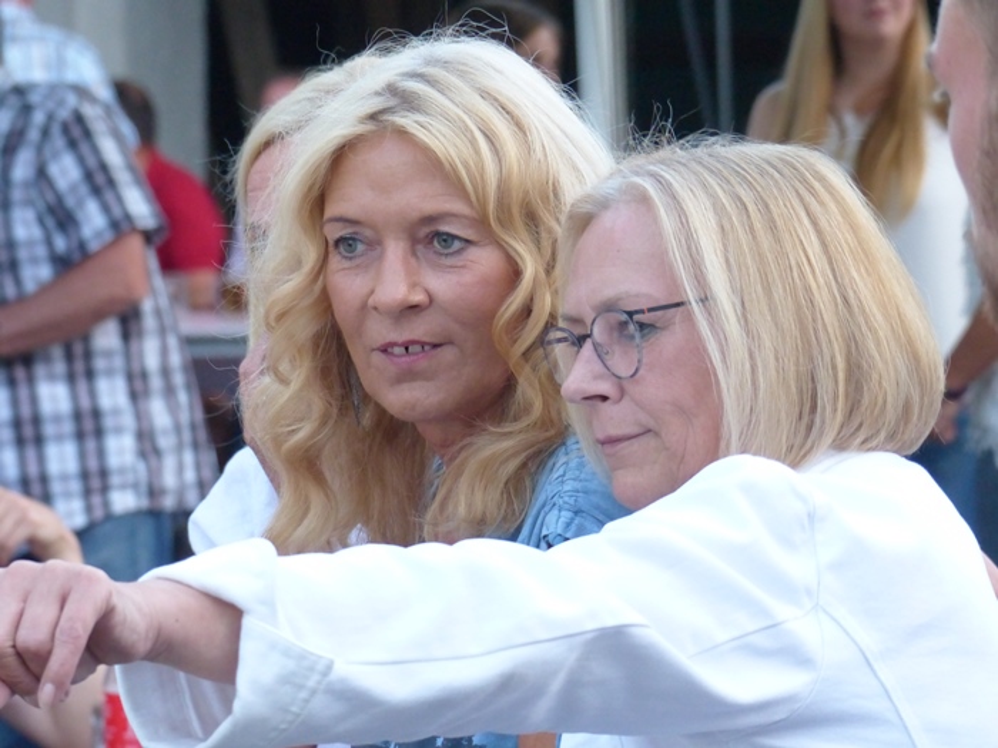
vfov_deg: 7.0
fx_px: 6083
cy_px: 374
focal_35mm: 211
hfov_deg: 9.4
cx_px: 499
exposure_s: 1/160
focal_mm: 37.9
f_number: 2.8
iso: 640
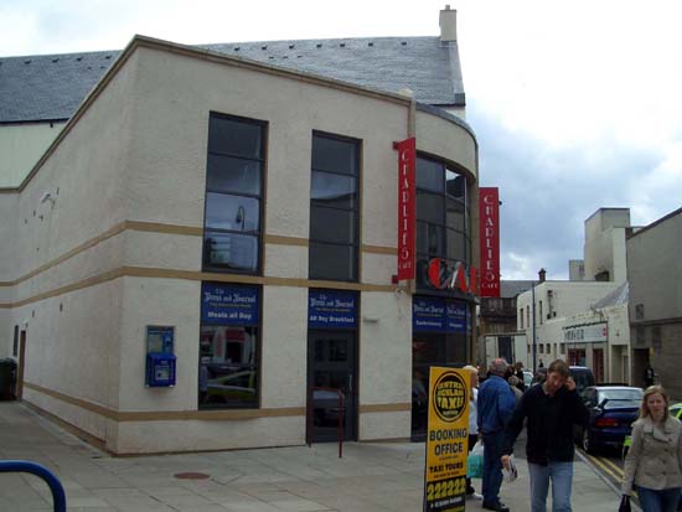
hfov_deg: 52.6
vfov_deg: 40.7
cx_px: 341
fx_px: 690
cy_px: 256
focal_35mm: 35
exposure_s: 1/400
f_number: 4.3
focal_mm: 5.8
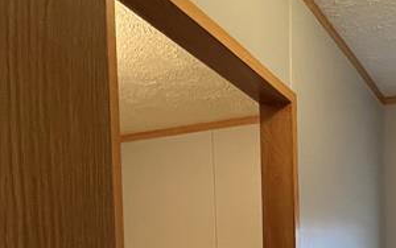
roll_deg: -0.1
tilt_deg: -4.2
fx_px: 508
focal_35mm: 47
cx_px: 483
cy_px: 332
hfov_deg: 33.8
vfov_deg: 23.8
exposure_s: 1/60
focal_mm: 1.57
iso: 320
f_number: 1.8
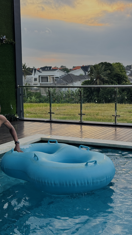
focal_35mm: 53
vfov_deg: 39.2
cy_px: 117
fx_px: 330
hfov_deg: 22.5
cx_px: 43
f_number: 1.78
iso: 64
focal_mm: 6.76
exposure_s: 1/172
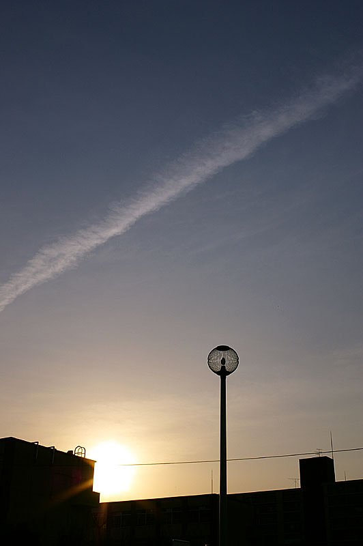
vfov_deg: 46.4
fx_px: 636
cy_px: 273
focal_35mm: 42
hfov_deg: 31.8
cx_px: 182
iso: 200
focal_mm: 28
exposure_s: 1/350
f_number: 16
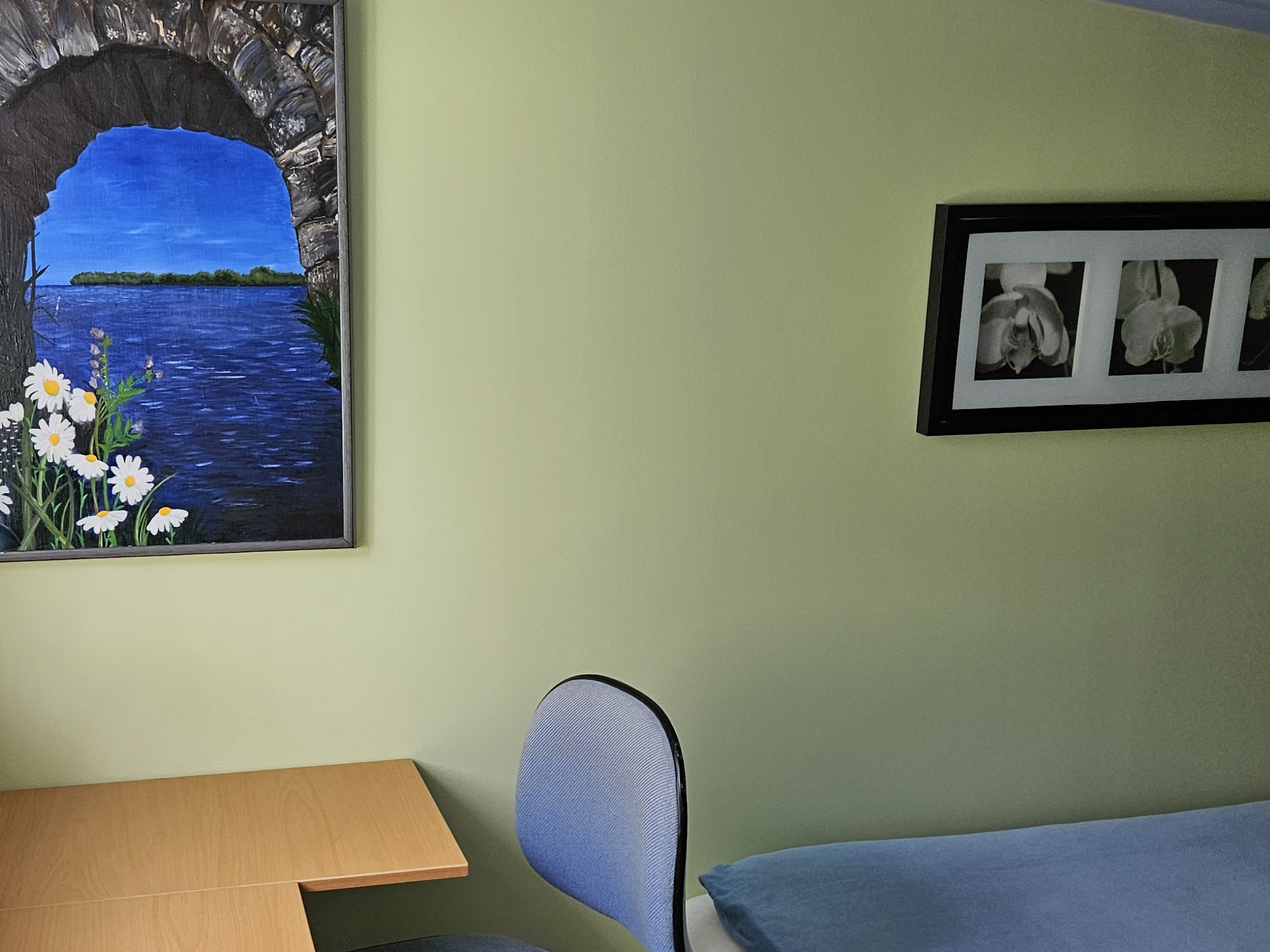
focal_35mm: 44
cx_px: 549
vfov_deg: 32.6
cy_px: 641
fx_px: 1614
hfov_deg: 42.9
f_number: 1.8
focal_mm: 5.4
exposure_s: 1/180
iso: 50
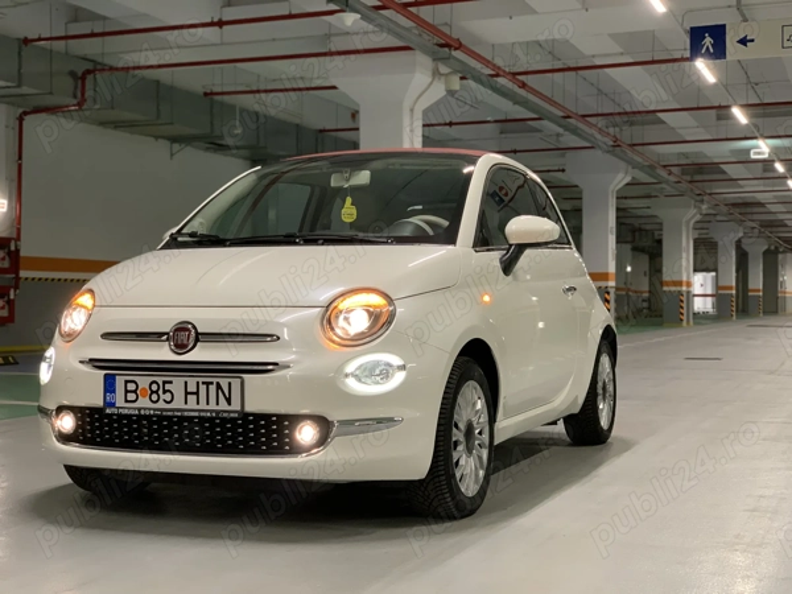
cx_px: 396
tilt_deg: +0.0
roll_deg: -0.5
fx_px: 1190
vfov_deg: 28.0
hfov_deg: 36.8
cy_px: 297
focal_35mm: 52
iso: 125
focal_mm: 6
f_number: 2.4
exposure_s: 1/50
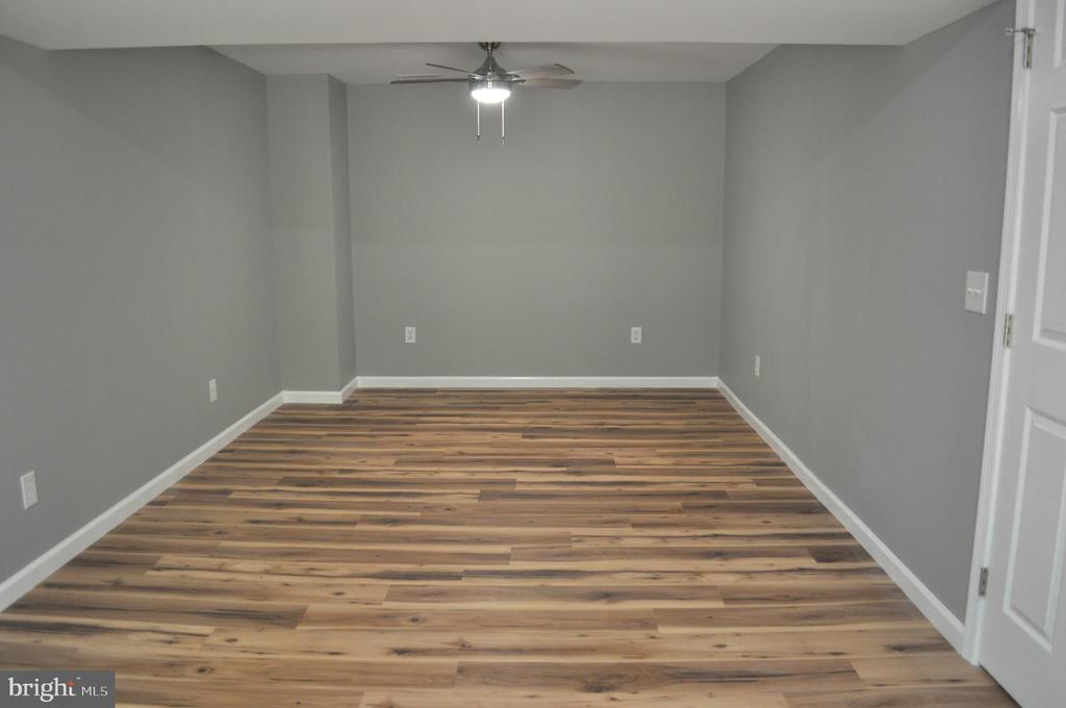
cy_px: 354
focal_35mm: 27
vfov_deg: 47.8
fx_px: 798
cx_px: 533
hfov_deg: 67.4
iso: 800
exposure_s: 1/60
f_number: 4
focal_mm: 18
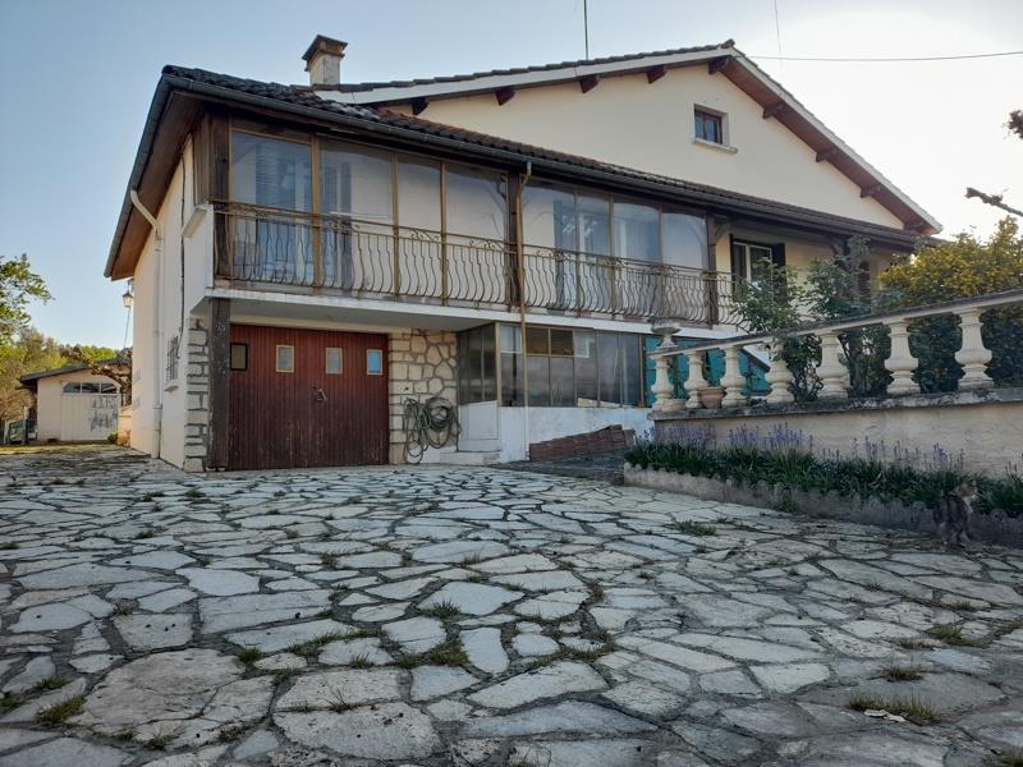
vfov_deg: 54.9
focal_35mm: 25
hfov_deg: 69.4
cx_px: 512
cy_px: 384
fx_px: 739
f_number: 2
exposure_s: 1/162
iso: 20
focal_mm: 4.6
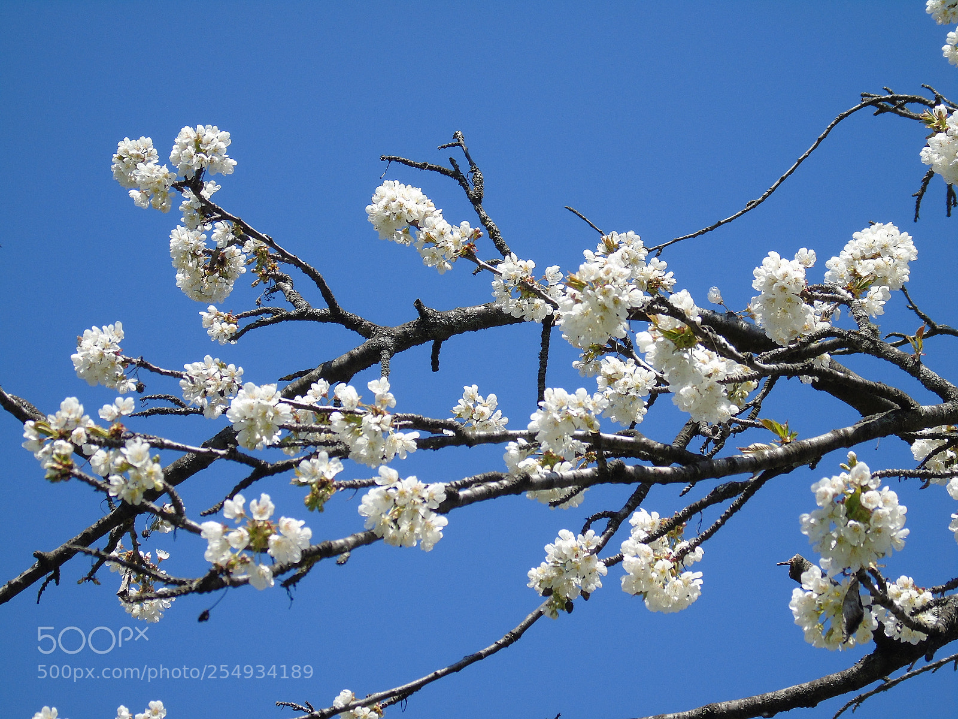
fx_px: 3930
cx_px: 479
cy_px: 360
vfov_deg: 10.4
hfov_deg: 13.9
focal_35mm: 142
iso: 80
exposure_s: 1/400
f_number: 4.7
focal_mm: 25
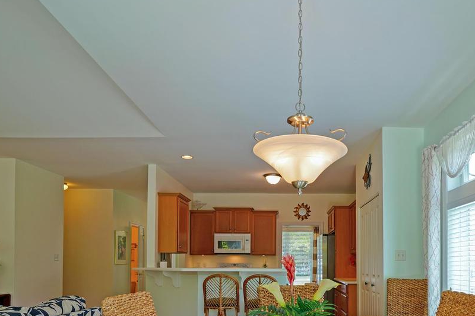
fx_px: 356
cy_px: 258
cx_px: 297
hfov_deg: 66.4
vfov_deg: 45.2
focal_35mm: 27
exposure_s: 1/60
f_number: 4
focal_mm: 10
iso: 100
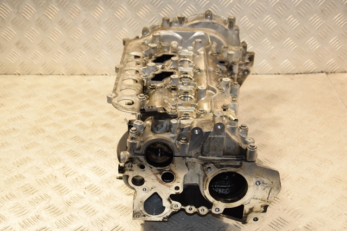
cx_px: 174
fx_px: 506
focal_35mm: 52
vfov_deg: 25.7
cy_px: 116
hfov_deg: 37.9
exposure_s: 1/200
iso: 800
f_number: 5.6
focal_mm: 35
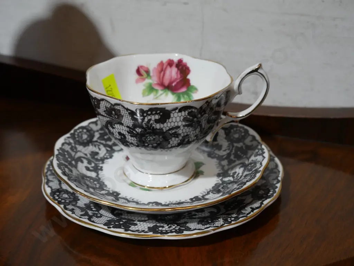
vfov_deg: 29.1
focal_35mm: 50
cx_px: 177
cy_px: 133
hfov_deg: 38.2
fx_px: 512
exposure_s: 1/60
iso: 640
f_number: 5.3
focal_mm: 25
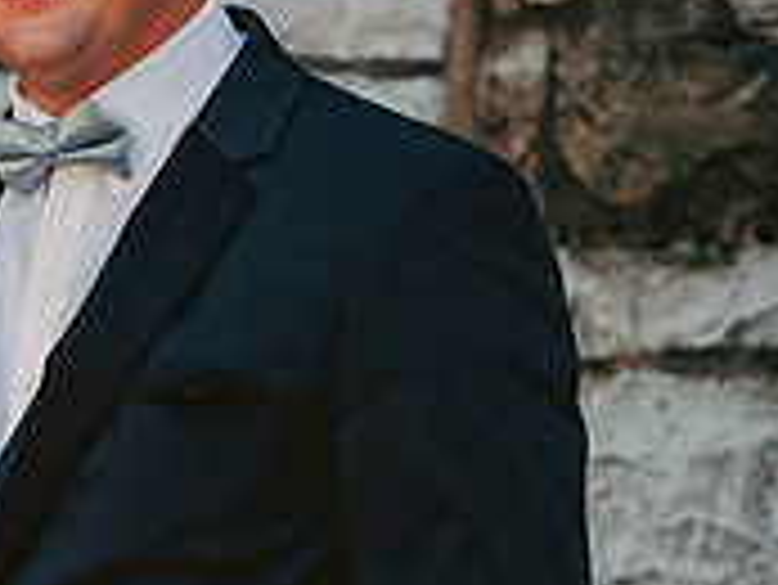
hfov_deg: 8.5
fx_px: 5083
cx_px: -454
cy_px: 376
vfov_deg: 6.6
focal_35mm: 226
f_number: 2.8
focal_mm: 70
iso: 1600
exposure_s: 1/2500
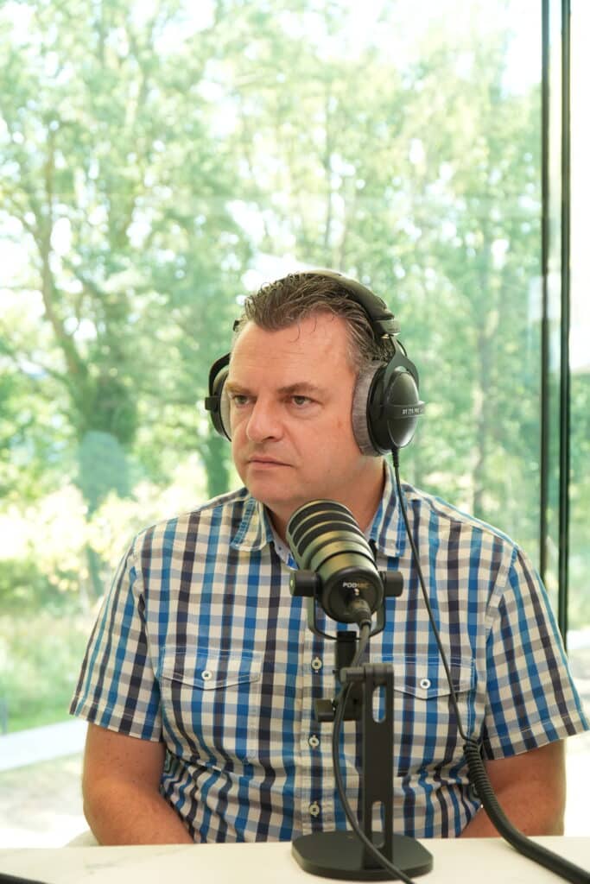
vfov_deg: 31.9
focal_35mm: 63
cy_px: 442
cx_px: 295
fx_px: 1548
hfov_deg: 21.6
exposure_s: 1/125
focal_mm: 42
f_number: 4.5
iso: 640
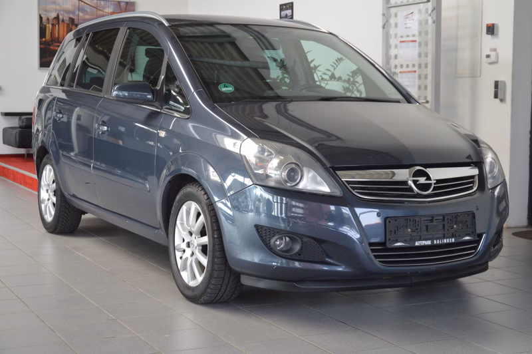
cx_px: 266
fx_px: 886
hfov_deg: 33.4
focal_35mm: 60
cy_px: 177
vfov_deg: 22.6
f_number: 5
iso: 400
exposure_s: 1/100
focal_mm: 40
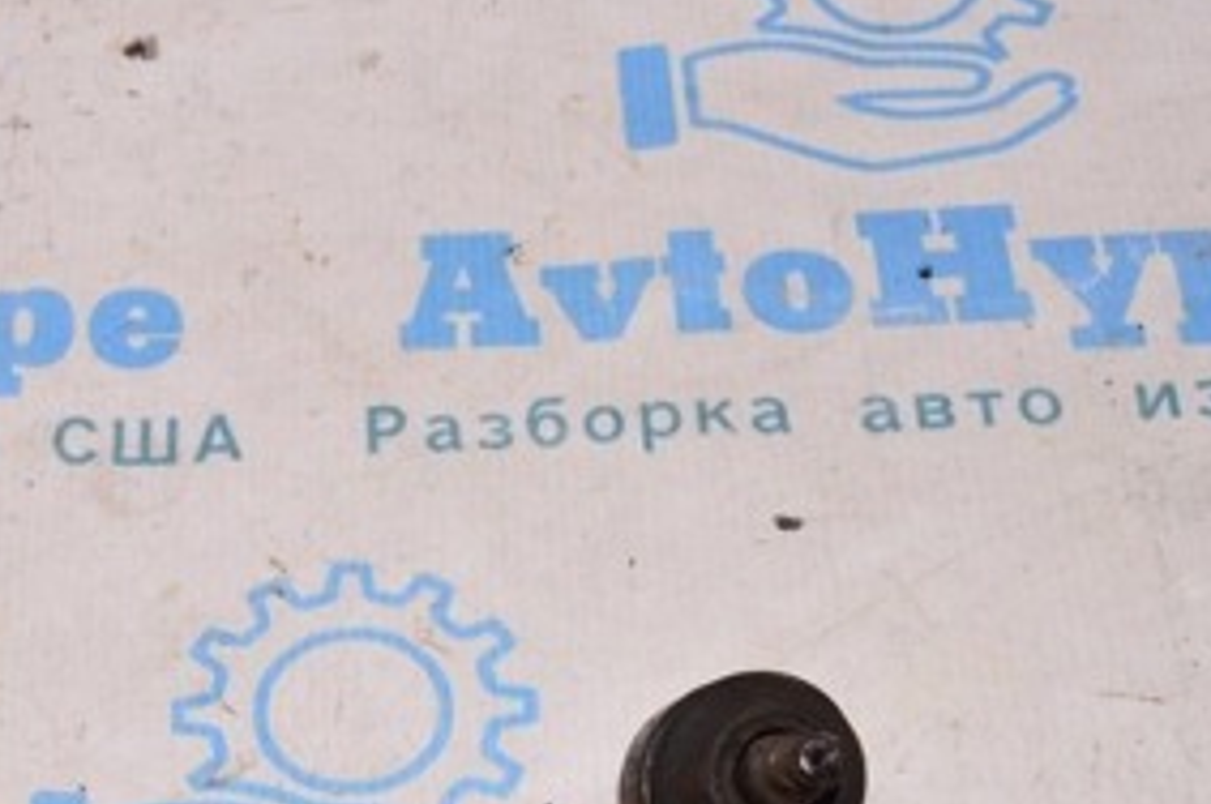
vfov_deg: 18.5
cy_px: 862
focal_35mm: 71
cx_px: -107
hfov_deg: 26.3
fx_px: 2390
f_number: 8
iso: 1600
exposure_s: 1/200
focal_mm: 21
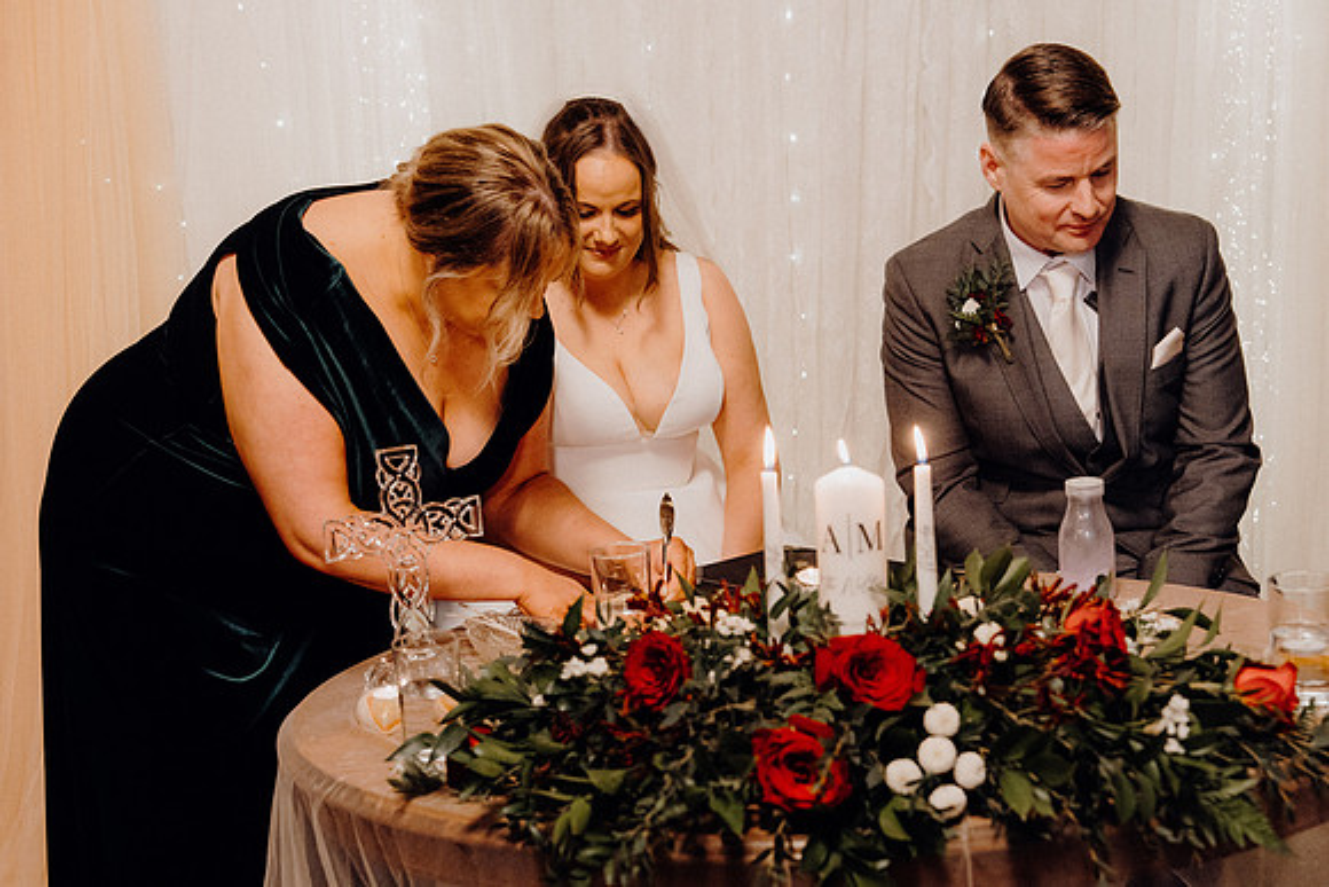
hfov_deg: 38.9
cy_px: 444
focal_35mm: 51
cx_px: 664
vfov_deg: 26.5
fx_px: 1883
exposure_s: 1/160
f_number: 3.5
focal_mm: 51
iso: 4000
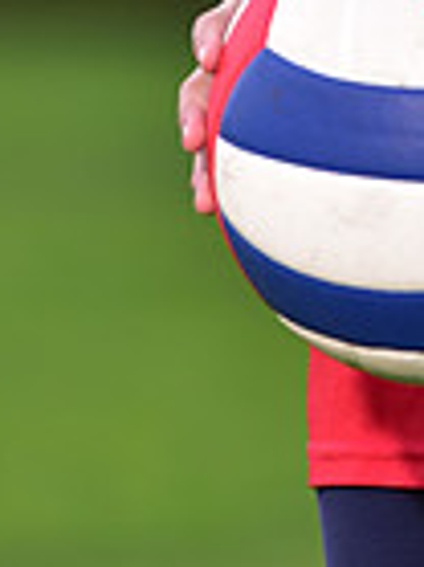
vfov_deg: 2.7
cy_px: -498
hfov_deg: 2.0
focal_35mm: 745
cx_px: 703
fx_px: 12186
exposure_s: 1/250
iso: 125
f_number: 4.5
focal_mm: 185
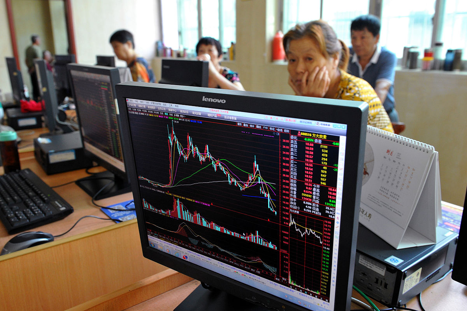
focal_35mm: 29
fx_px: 376
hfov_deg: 63.7
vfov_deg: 45.0
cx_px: 234
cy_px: 156
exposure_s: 1/30
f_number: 5.6
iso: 2200
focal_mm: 29
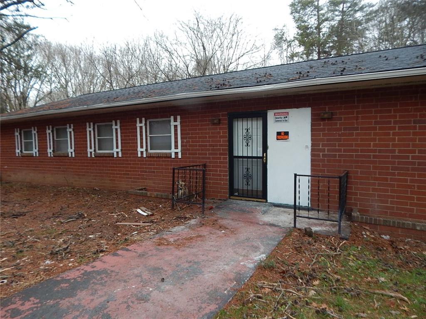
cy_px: 160
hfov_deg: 76.4
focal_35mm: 22
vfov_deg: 61.1
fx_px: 271
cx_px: 213
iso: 140
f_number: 3
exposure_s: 1/30
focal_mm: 4
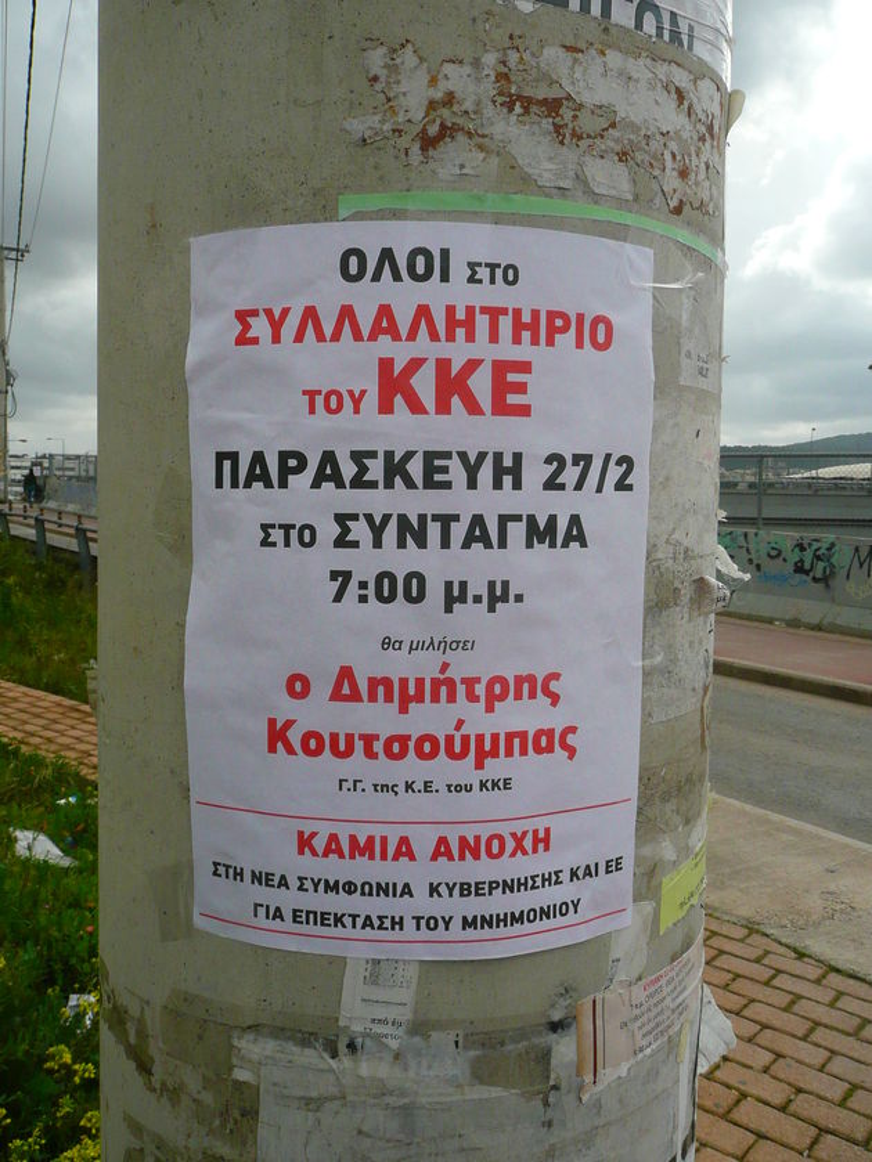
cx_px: 436
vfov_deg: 63.4
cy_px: 581
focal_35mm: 28
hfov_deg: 49.7
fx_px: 940
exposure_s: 1/500
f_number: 8
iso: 200
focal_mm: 4.6
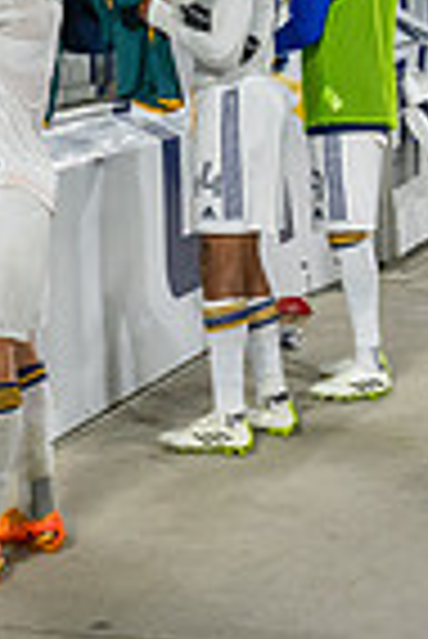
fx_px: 2473
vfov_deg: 14.3
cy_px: -99
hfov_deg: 9.8
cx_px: -32
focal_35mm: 139
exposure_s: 1/200
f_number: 8
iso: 5600
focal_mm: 34
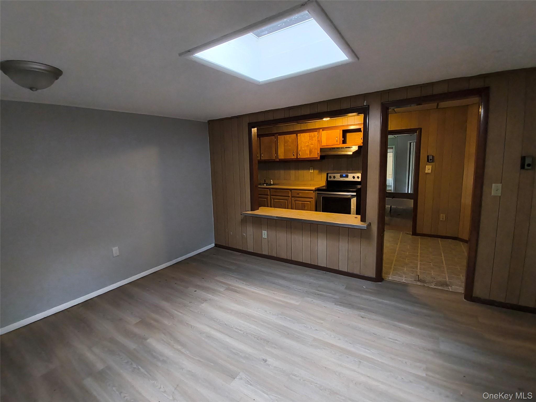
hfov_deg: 94.5
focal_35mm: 16
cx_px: 268
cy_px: 201
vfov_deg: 78.1
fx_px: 248
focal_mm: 1.46
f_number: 2.2
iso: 250
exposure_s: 1/40
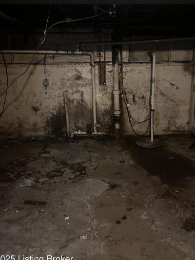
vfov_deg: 59.7
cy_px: 111
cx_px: 109
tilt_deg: -12.3
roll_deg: +0.3
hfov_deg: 46.7
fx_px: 226
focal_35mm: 30
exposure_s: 1/17
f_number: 1.78
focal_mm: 6.86
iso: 1600
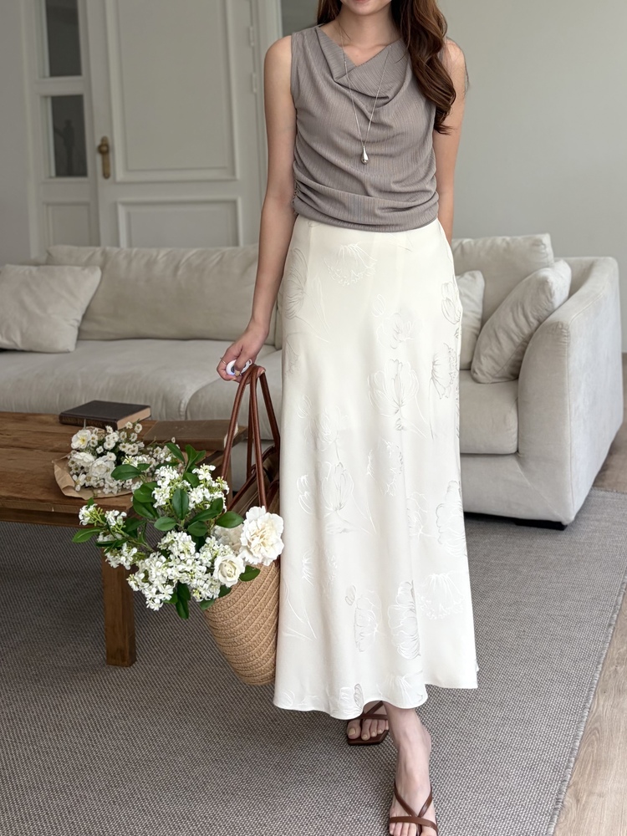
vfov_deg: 67.3
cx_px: 314
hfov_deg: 53.1
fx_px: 628
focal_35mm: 26
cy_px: 418
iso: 64
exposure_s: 1/122
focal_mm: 5.96
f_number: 1.6
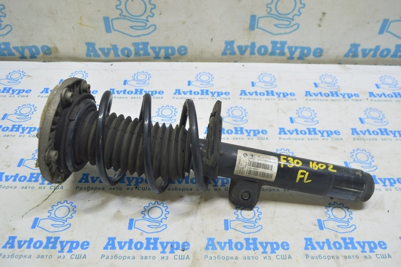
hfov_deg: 59.5
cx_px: 200
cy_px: 134
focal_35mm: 32
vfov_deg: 41.6
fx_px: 351
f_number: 5.6
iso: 400
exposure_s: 1/20
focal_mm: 21
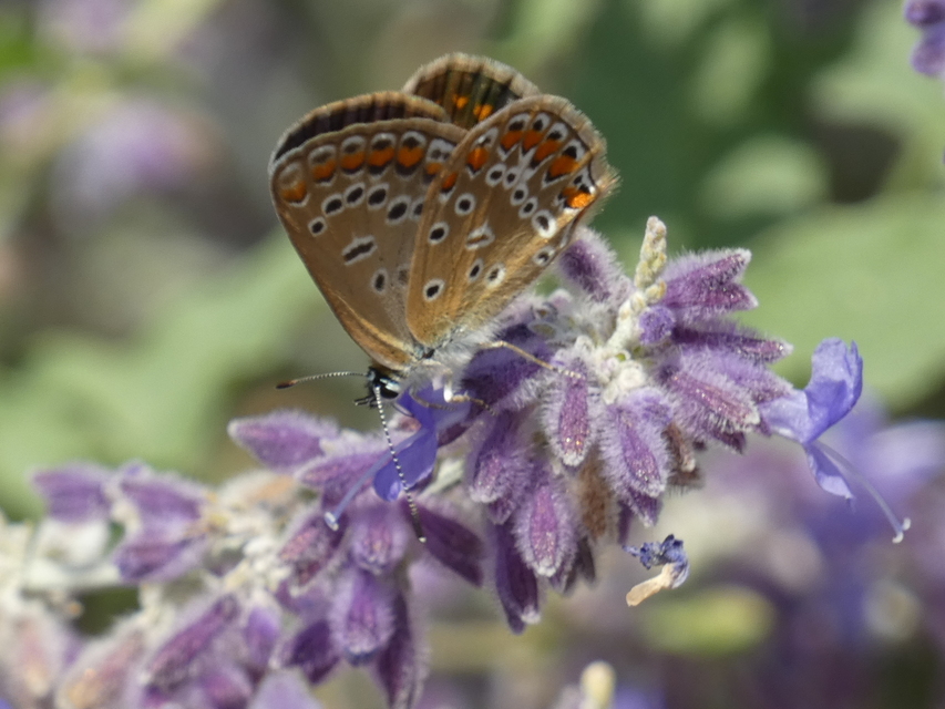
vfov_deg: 2.5
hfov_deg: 3.4
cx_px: 472
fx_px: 15945
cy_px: 354
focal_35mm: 584
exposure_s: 1/160
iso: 80
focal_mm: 104.7
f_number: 5.6
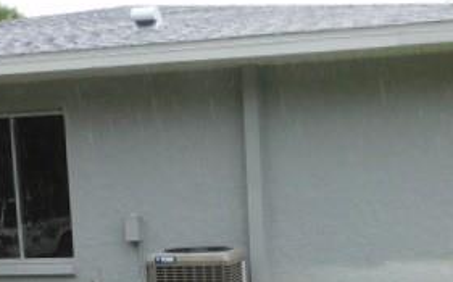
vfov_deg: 21.3
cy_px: 300
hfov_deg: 34.9
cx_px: 285
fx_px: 715
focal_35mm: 58
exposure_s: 1/160
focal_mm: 4.3
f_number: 3.3
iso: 125
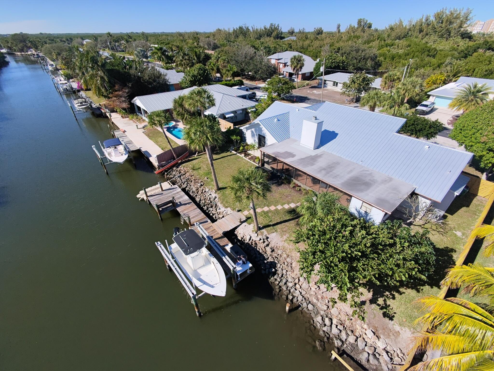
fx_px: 228
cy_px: 186
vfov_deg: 78.1
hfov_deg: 94.5
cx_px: 247
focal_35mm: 16
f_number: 2.55
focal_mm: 16
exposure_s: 1/2089
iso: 104
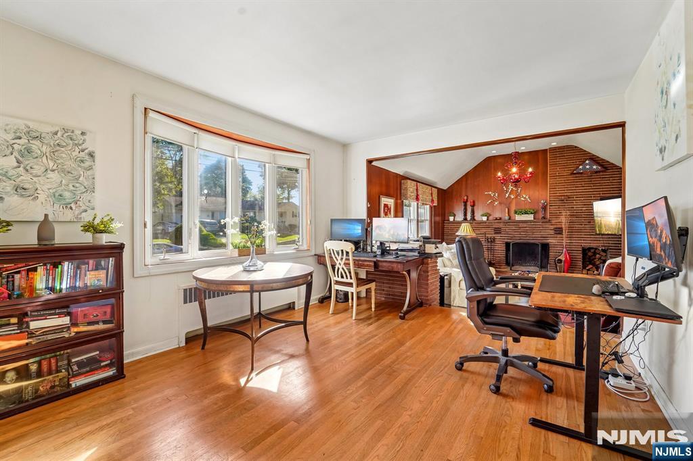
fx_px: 269
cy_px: 230
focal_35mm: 14
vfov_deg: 81.2
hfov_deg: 104.3
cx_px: 346
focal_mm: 14
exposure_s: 1/40
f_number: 8
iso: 400
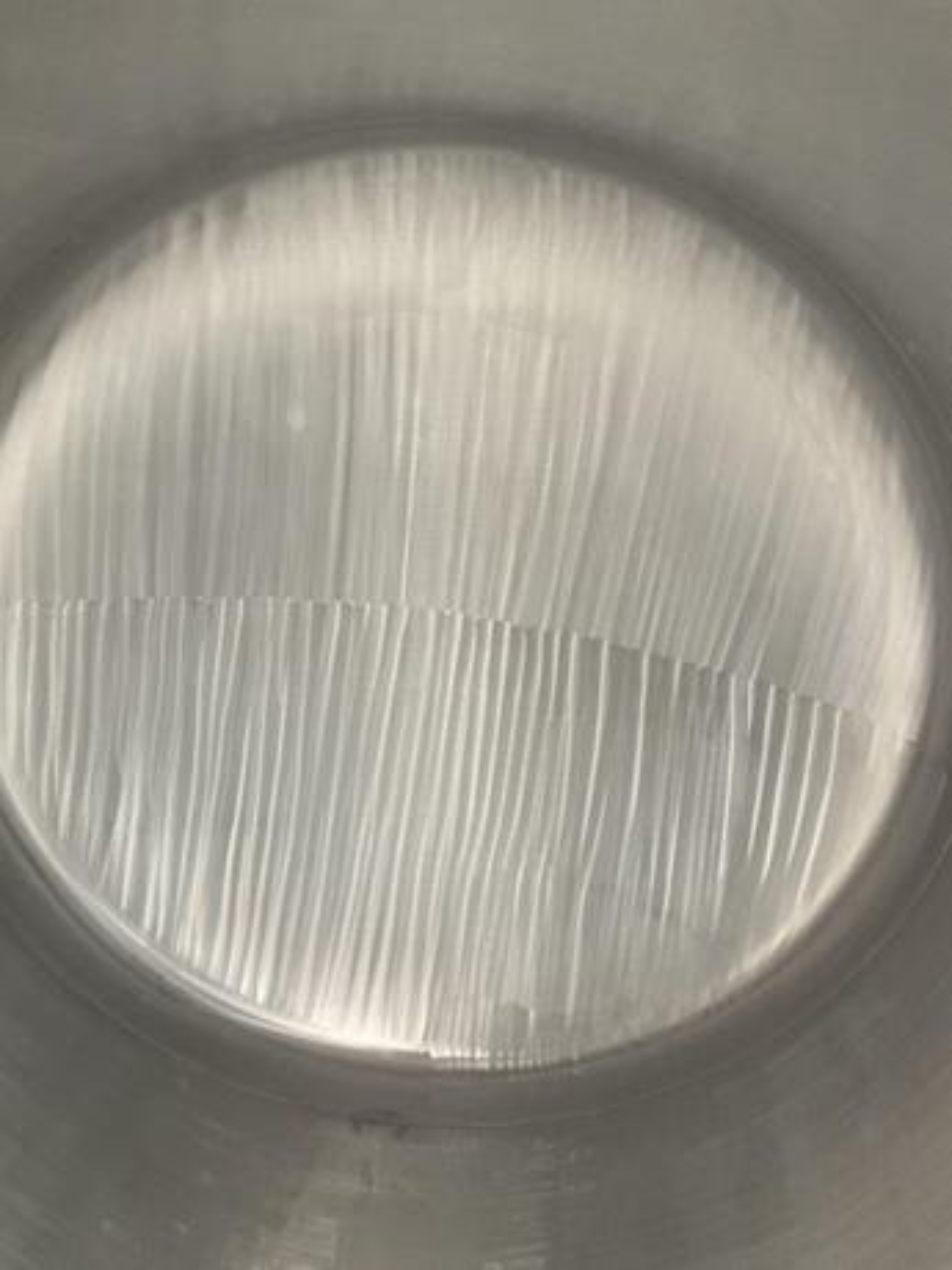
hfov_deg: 48.2
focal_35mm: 29
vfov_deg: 61.7
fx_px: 1063
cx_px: 476
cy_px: 635
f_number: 1.8
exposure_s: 1/60
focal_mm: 3
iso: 250
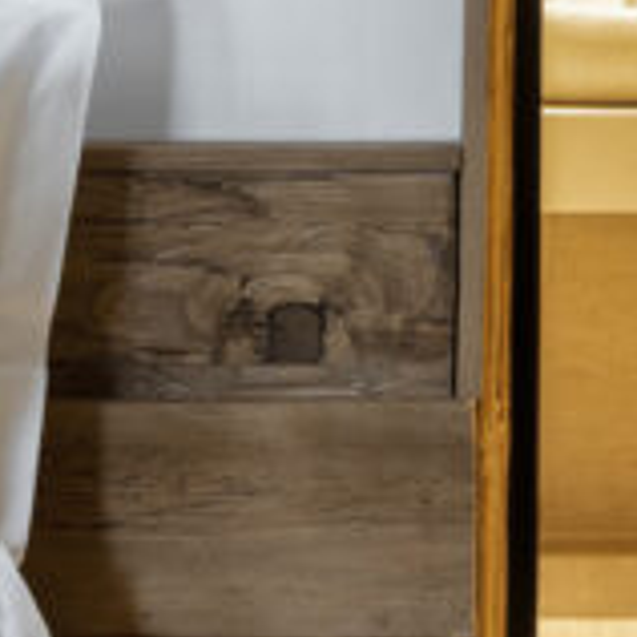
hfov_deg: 10.8
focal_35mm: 160
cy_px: -298
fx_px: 3331
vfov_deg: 10.6
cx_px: 631
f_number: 8
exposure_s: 1/1.67
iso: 200
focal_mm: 29
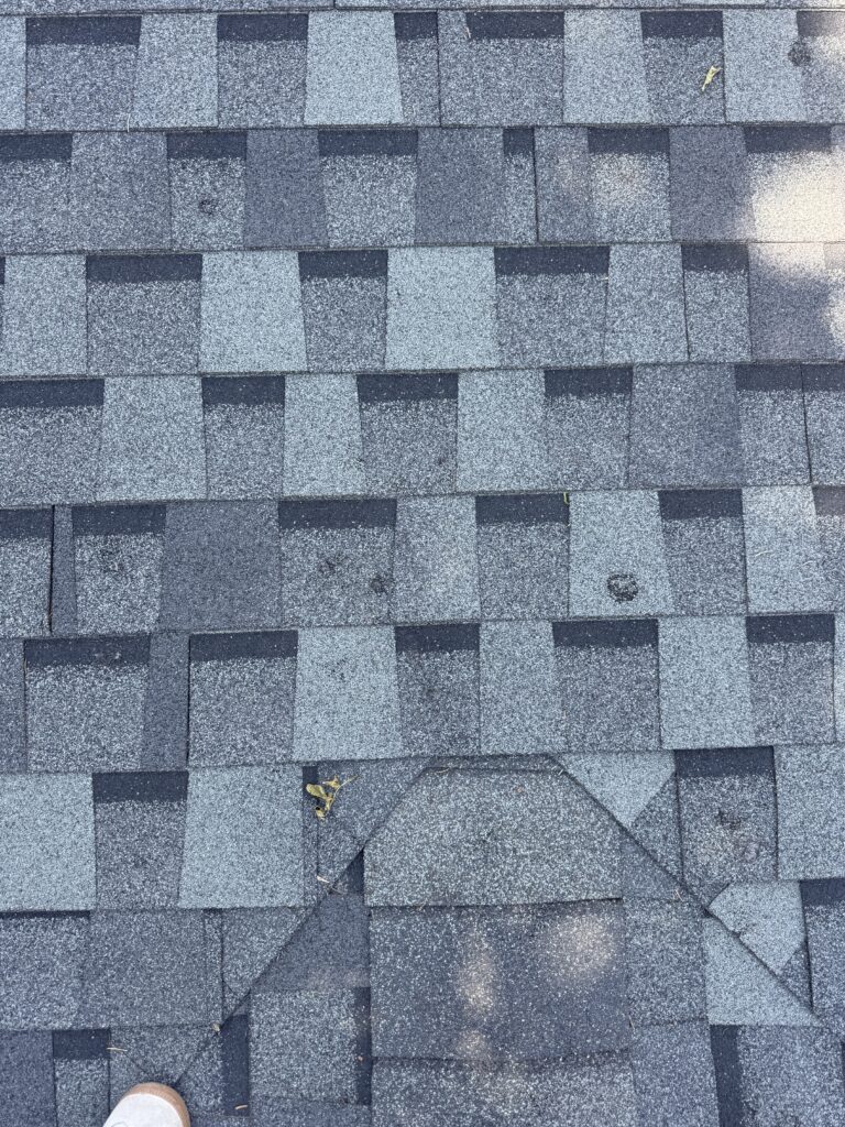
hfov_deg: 56.8
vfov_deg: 71.6
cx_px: 422
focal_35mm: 24
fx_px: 781
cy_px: 564
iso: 80
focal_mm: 6.76
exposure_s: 1/549
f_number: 1.78
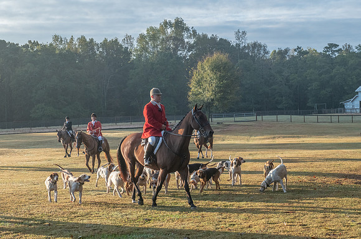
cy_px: 135
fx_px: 705
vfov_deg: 19.2
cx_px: 179
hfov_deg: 28.7
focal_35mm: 70
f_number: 7.1
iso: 800
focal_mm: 58
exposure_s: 1/1000
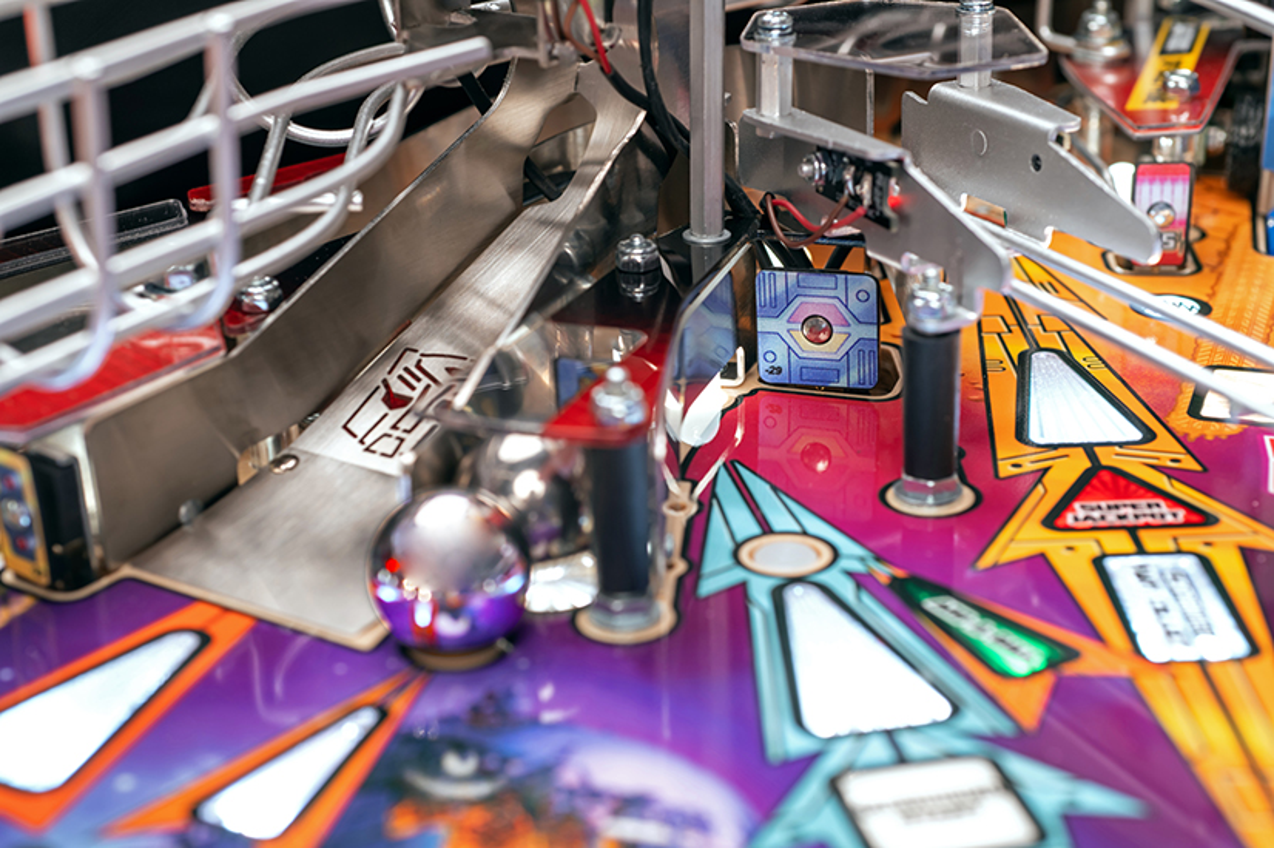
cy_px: 424
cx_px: 637
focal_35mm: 60
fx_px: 2122
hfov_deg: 33.4
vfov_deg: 22.6
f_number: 7.1
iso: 320
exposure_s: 1/30
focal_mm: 60
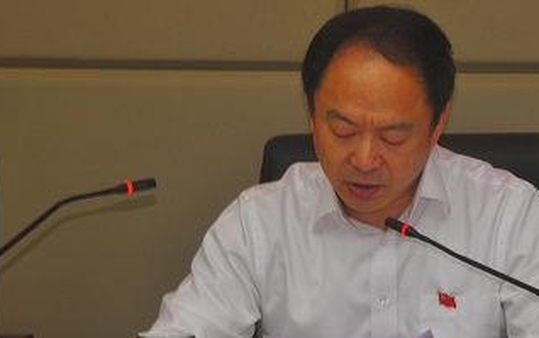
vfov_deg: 5.2
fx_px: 3687
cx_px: 403
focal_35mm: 251
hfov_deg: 8.4
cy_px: 174
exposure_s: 1/8
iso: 200
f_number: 5.3
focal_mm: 95
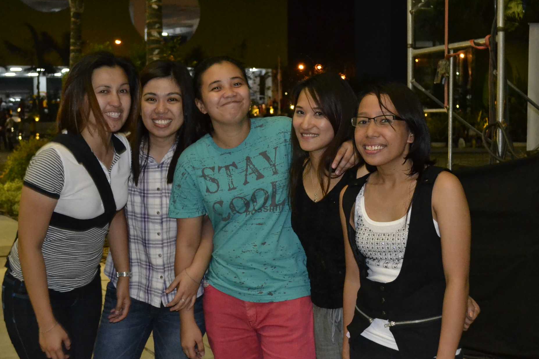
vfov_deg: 24.2
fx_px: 838
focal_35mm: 56
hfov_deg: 35.6
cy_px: 184
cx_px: 256
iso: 3200
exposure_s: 1/60
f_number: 4.5
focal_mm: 30
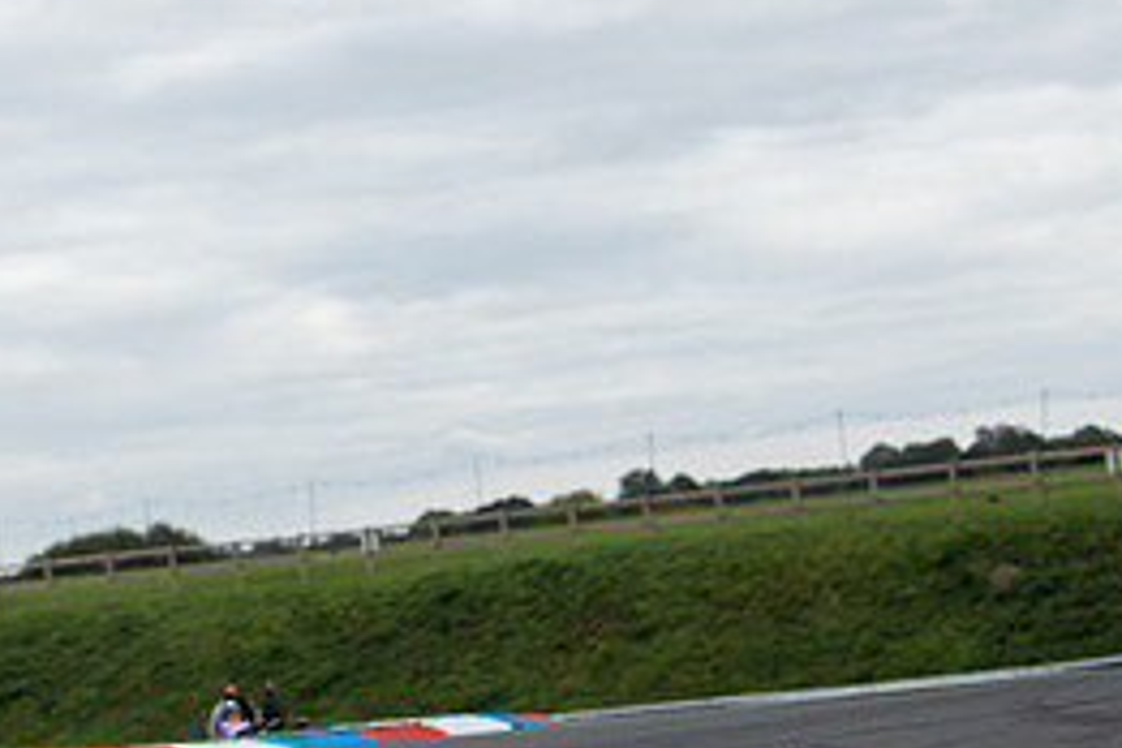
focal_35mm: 195
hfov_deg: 10.3
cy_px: 738
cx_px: -324
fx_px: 6077
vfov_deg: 7.0
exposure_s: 1/1000
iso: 100
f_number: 3.5
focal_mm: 62
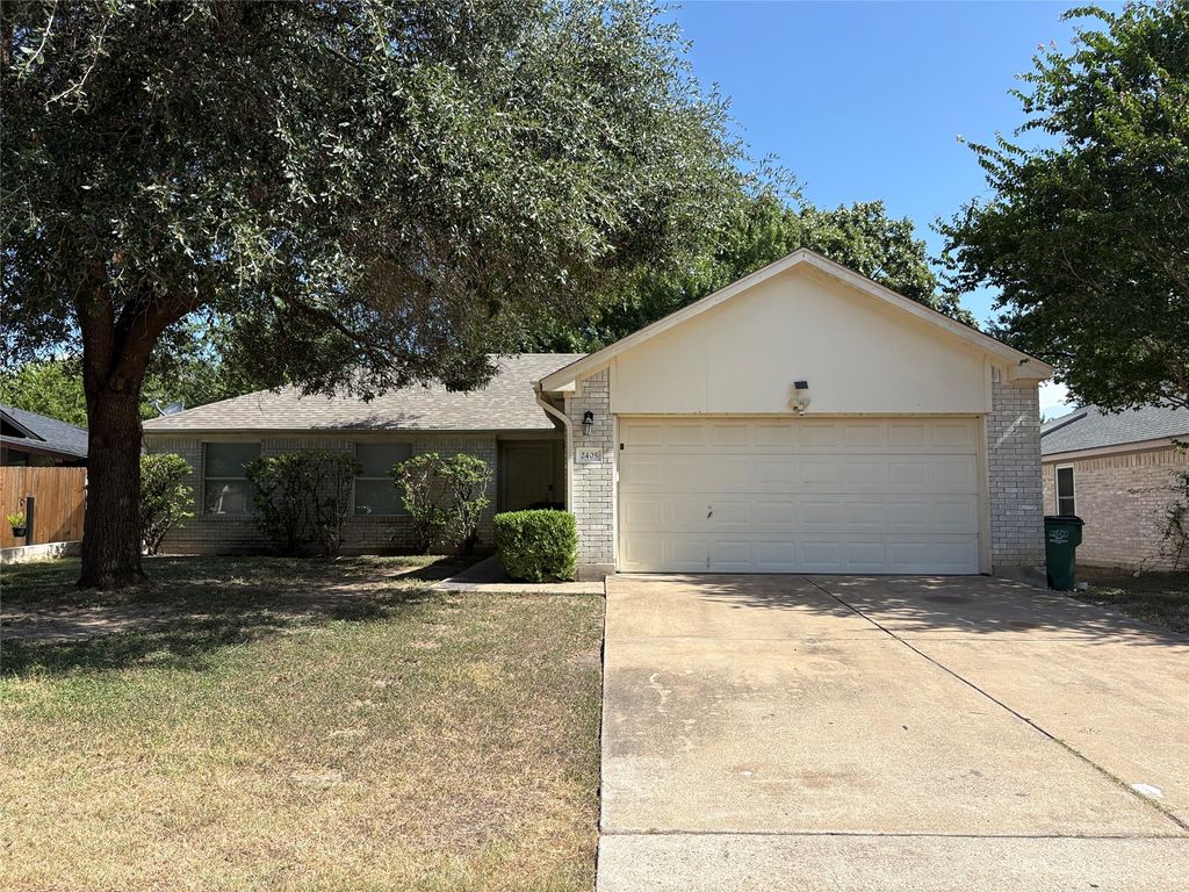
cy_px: 446
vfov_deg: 53.1
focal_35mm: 26
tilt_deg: +3.2
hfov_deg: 67.3
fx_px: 893
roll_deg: -0.8
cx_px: 594
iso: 50
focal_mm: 5.96
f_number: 1.6
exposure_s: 1/2451
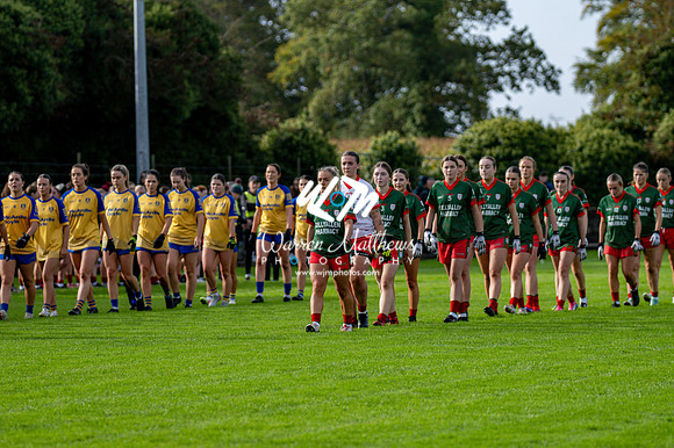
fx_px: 4341
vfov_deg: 5.9
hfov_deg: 8.9
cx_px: 337
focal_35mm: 232
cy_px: 224
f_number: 2.8
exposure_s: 1/2500
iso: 320
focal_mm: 155
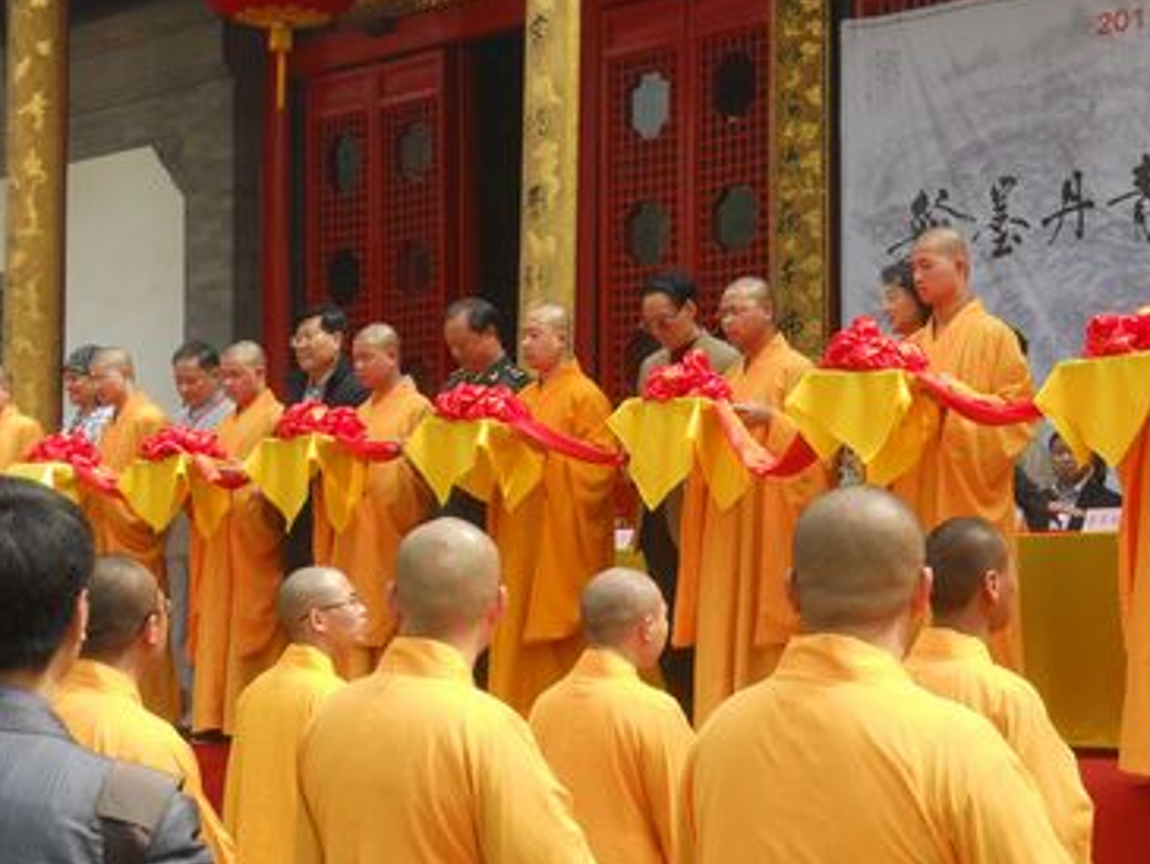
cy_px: 452
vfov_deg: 19.9
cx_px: 781
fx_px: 2459
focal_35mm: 74
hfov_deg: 26.2
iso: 80
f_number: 3.7
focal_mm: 9.6
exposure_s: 1/320
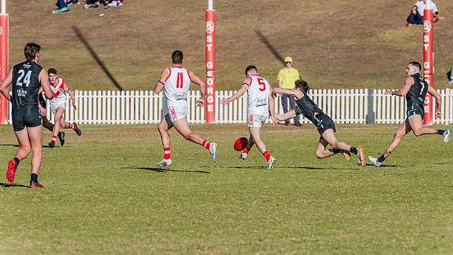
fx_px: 5465
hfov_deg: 4.7
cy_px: 109
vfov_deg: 2.7
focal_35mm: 455
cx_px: 231
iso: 800
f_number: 9
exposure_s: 1/2000
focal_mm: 420
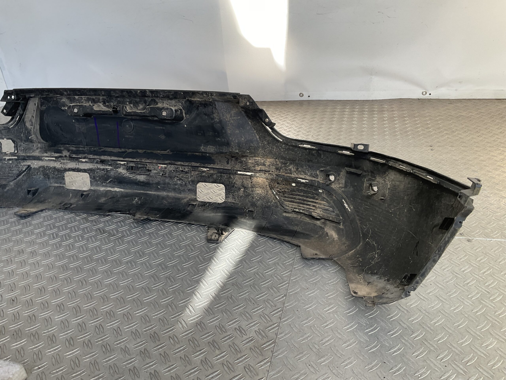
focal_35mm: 29
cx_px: 253
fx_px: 424
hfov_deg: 61.7
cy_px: 190
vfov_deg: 48.2
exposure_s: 1/120
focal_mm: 3
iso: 20
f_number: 1.8
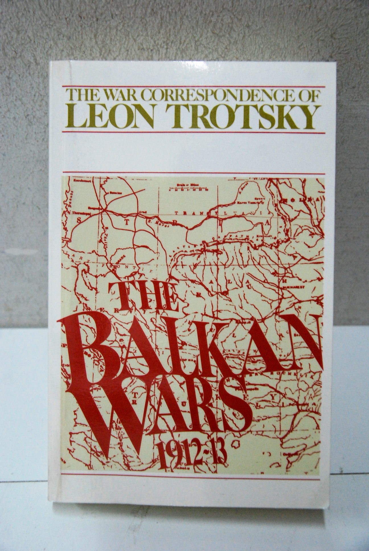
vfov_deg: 43.6
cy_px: 276
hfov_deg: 29.9
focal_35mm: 45
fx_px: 690
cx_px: 184
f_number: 6.3
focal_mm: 30
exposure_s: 1/60
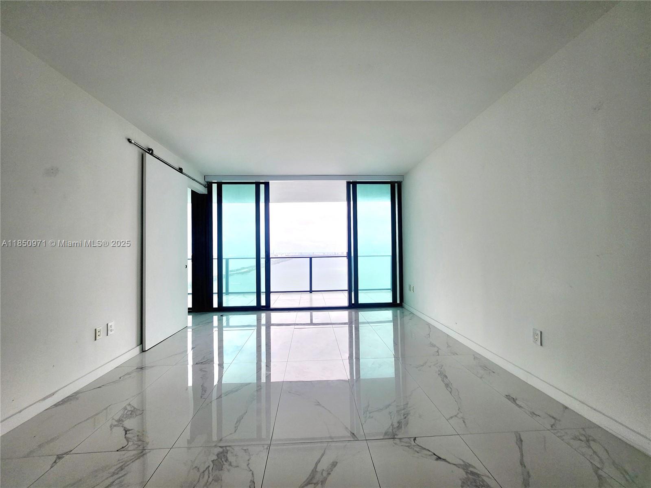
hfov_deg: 106.2
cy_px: 244
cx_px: 326
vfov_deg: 89.9
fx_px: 244
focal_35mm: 13
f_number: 2.2
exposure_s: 1/417
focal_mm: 1.74
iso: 32
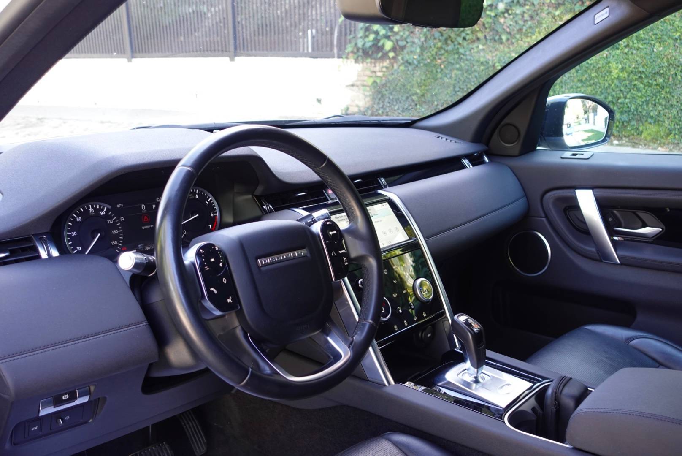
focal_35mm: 34
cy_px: 228
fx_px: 645
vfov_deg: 38.9
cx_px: 341
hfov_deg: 55.8
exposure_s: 1/50
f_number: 2.8
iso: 400
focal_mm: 13.24
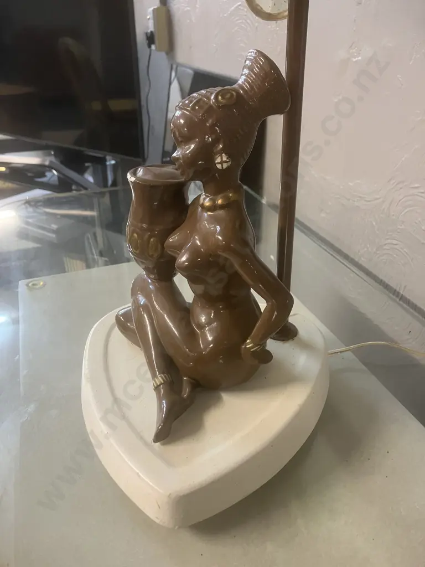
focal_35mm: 28
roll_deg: +0.3
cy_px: 284
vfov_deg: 63.4
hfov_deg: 49.7
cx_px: 212
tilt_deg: -27.9
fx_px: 458
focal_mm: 3.99
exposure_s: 1/50
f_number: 1.8
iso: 320
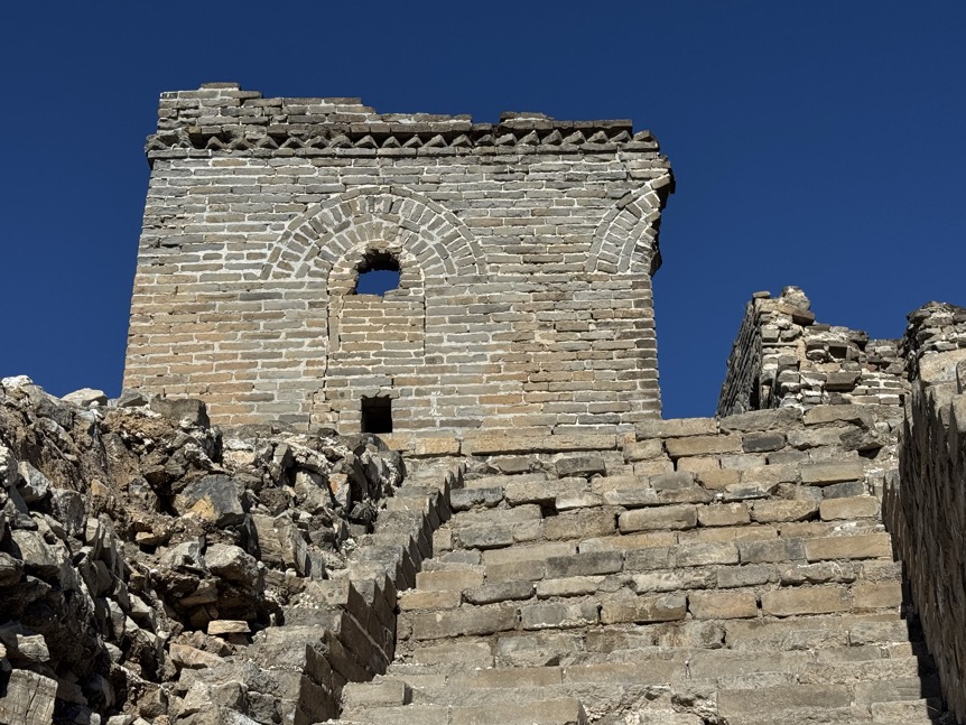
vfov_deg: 25.7
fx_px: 1591
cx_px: 531
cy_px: 407
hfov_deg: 33.7
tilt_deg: +26.9
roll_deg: +1.7
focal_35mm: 57
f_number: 1.78
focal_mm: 6.76
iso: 64
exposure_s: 1/9009
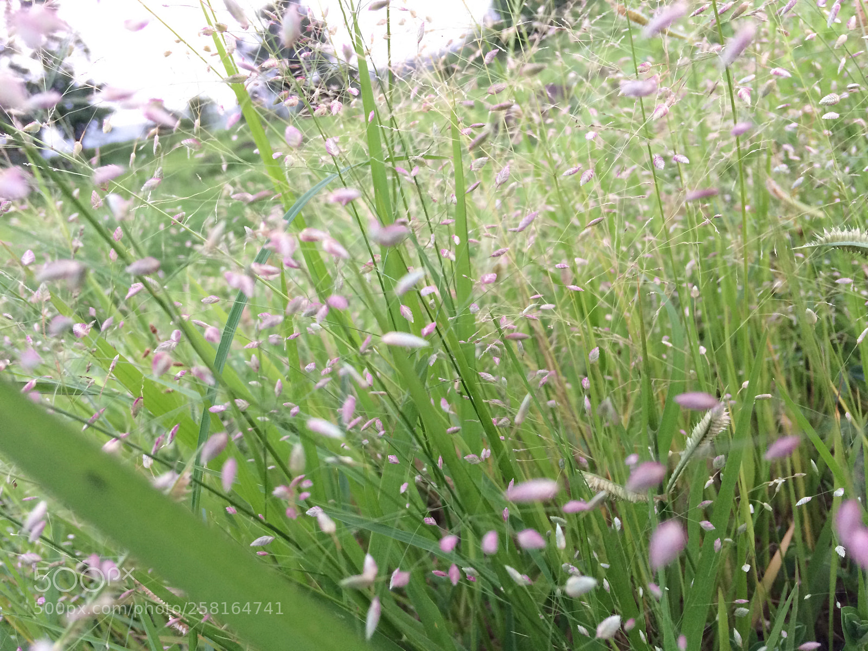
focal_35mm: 29
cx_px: 434
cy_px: 326
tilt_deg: -19.6
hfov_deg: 61.7
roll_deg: +20.0
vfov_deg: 48.2
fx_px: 727
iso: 64
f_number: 2.2
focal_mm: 4.15
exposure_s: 1/33
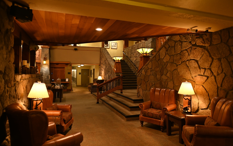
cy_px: 70
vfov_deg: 49.3
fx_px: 159
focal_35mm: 25
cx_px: 118
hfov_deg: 72.5
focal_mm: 24
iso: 1600
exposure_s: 1/60
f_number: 2.8
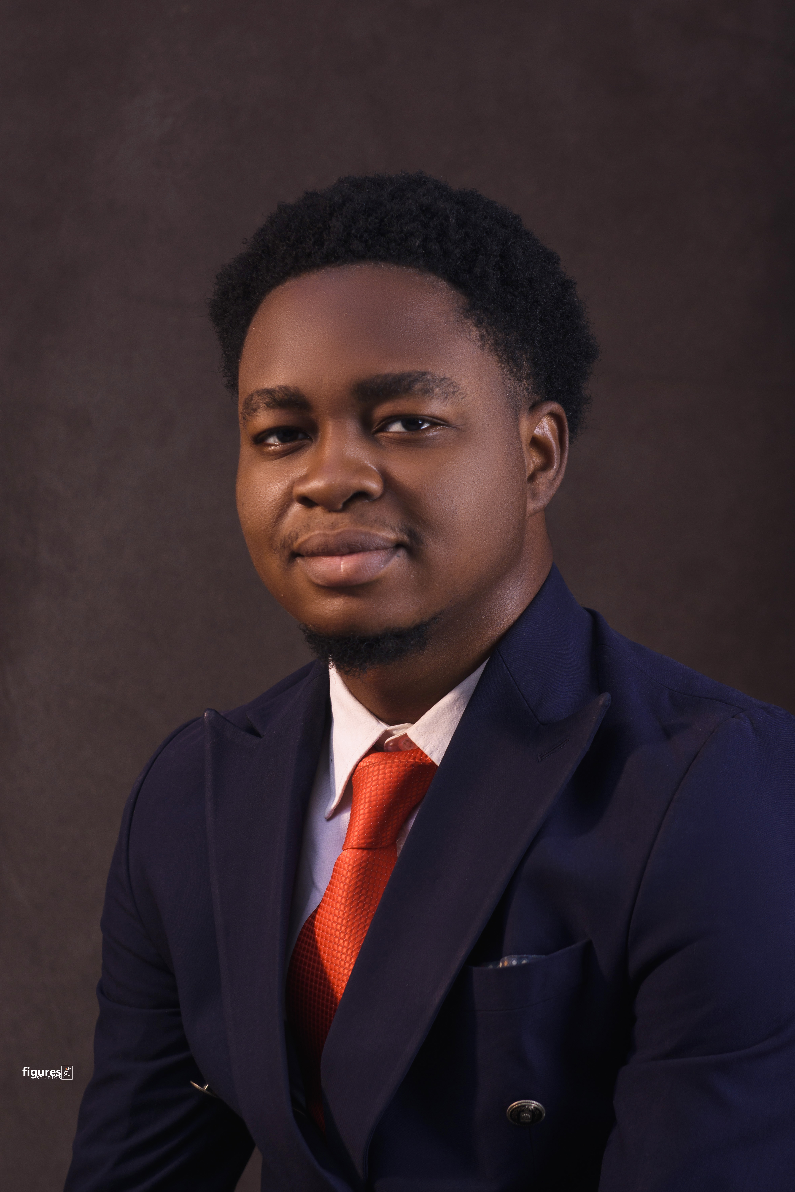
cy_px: 596
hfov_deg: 28.9
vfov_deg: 42.3
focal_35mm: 46
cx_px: 398
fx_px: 1540
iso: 160
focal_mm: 31
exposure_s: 1/160
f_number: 4.5
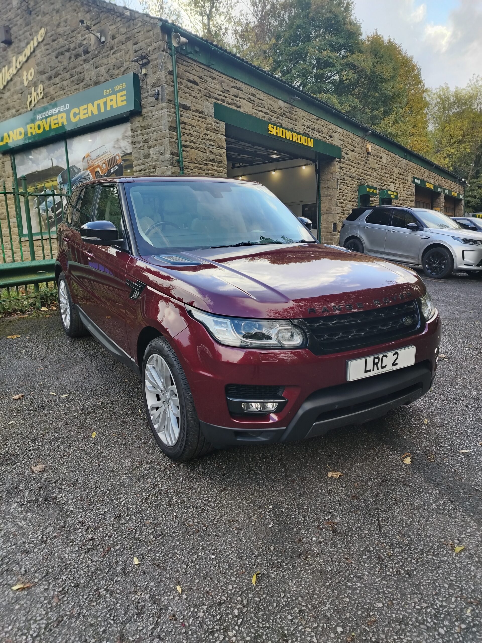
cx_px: 241
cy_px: 322
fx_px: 446
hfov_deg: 56.8
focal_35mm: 24
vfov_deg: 71.6
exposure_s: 1/100
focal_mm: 5.25
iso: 173
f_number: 1.75
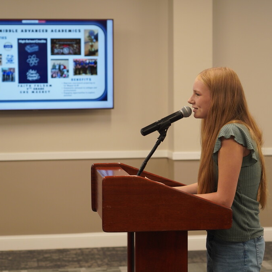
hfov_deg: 19.9
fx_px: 773
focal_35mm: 87
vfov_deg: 19.9
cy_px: 136
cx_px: 120
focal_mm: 68
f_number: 4
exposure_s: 1/160
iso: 800
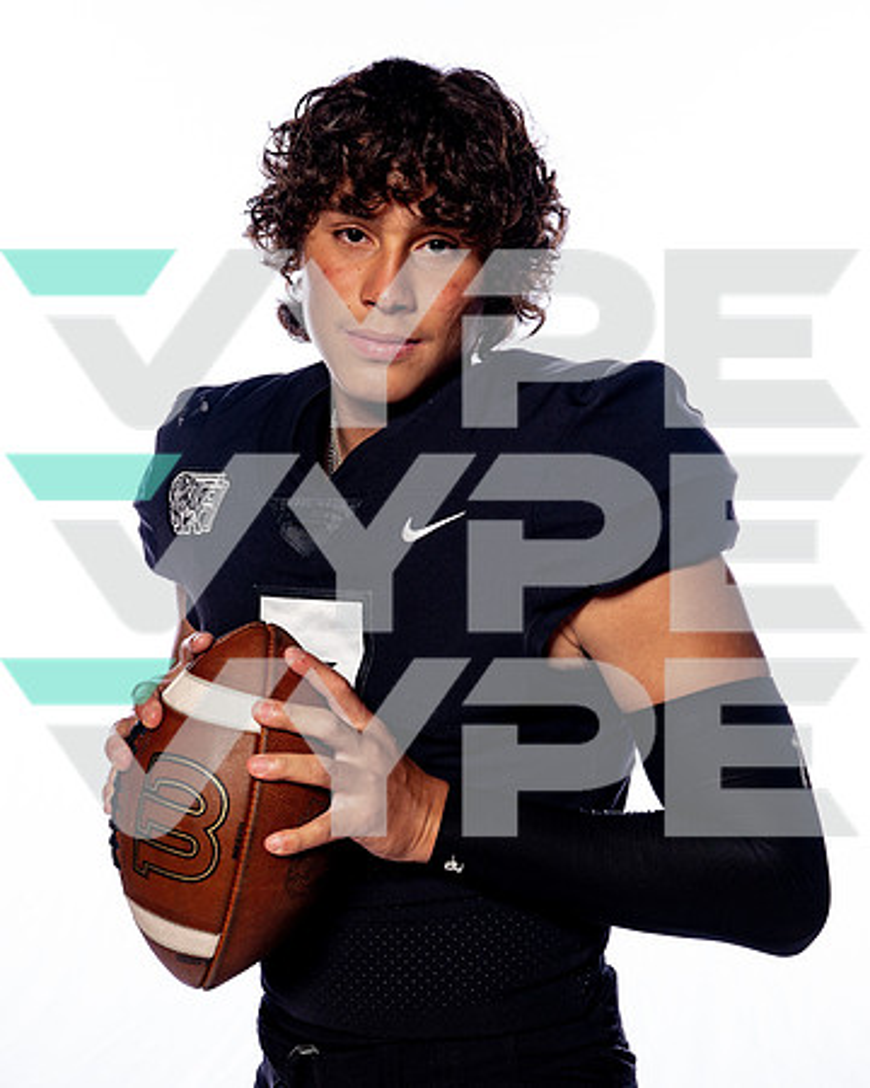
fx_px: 1994
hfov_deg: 24.6
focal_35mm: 62
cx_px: 333
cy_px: 544
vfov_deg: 30.5
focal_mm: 44
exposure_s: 1/250
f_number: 7.1
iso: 250
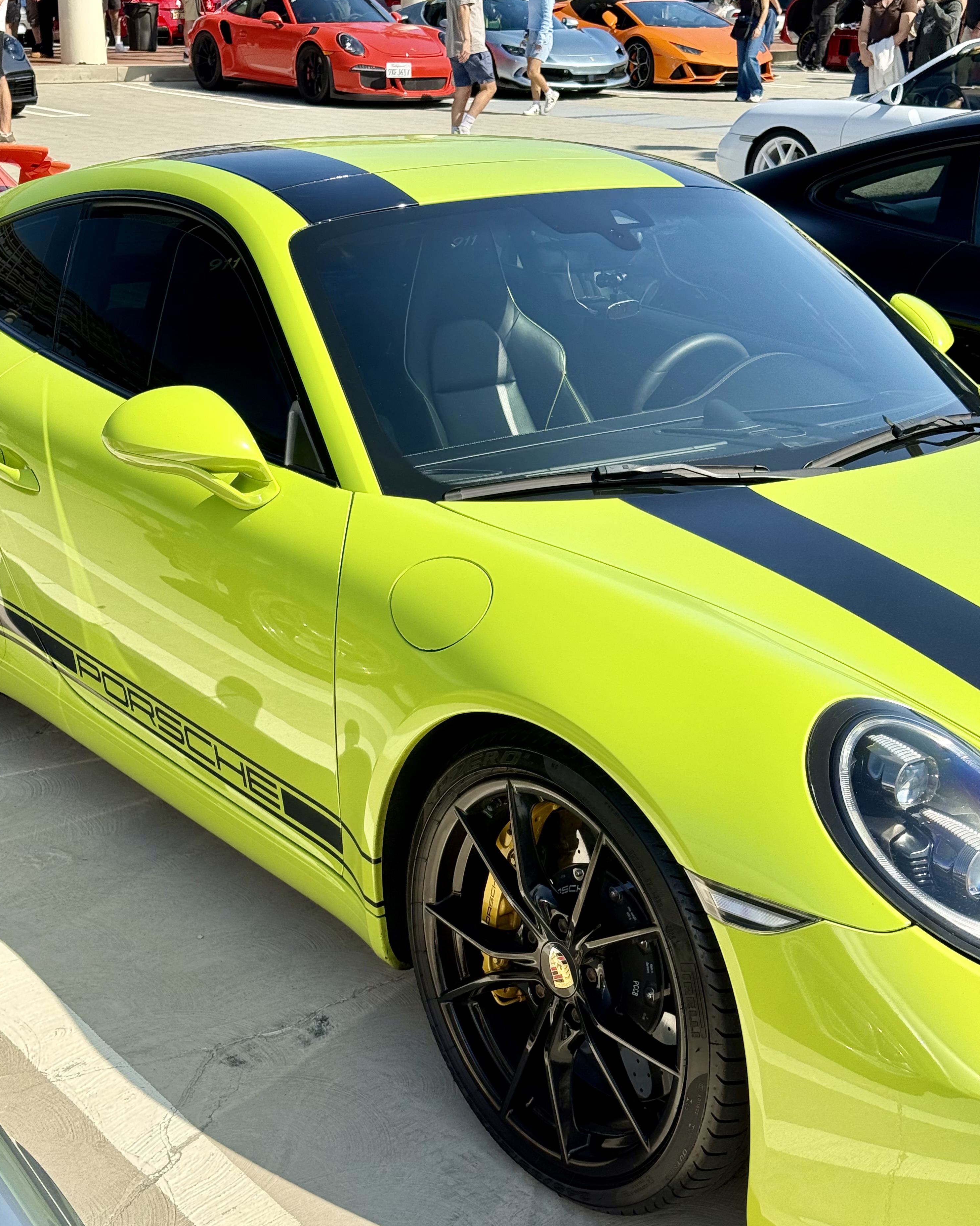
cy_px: 665
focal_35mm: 51
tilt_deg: -20.6
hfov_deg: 29.7
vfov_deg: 36.6
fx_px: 1849
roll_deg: -1.2
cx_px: 492
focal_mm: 6.76
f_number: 1.78
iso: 100
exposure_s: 1/1575
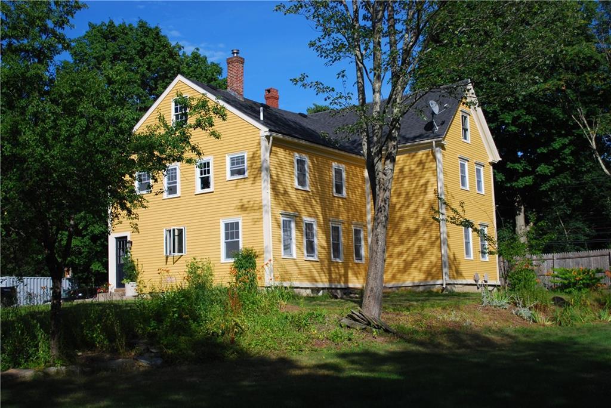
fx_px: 764
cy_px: 204
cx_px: 306
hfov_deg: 43.6
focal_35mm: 45
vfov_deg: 29.9
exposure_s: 1/2000
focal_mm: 30
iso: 200
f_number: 4.8
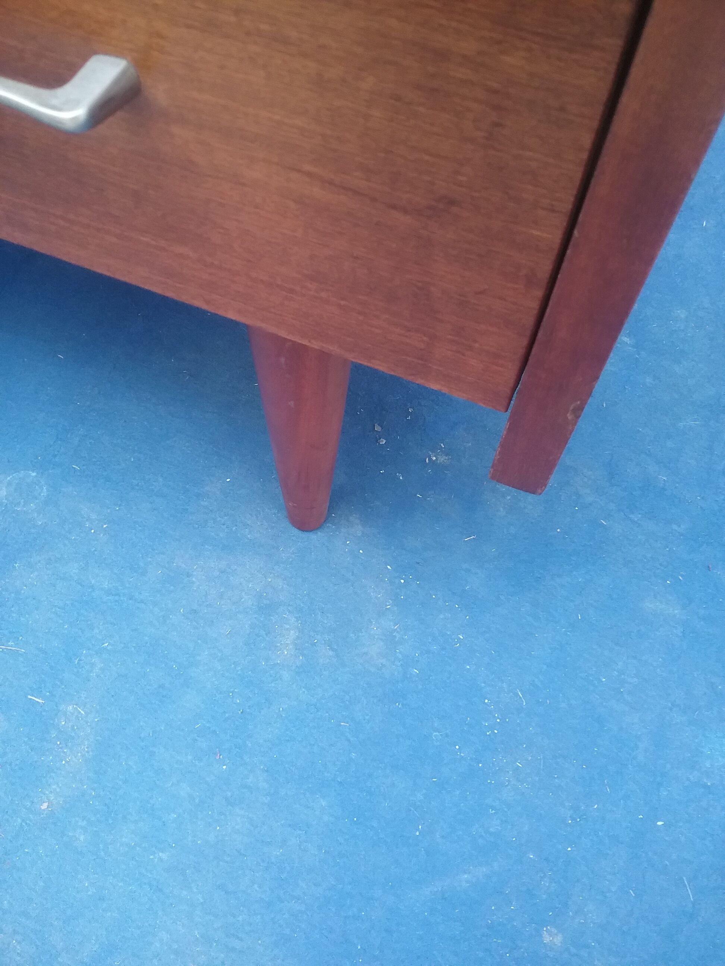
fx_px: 866
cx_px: 362
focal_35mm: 31
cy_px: 483
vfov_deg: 58.4
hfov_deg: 45.4
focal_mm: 3.3
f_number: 2.2
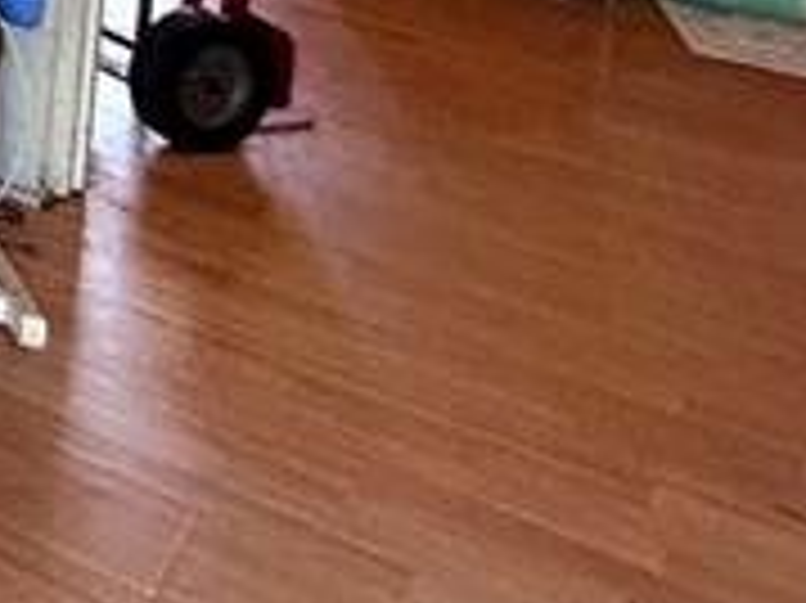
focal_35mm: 80
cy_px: -652
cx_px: -1243
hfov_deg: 14.0
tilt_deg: -5.1
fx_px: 1861
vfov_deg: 14.7
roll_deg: -0.2
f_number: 2.2
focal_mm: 2.22
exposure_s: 1/121
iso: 320
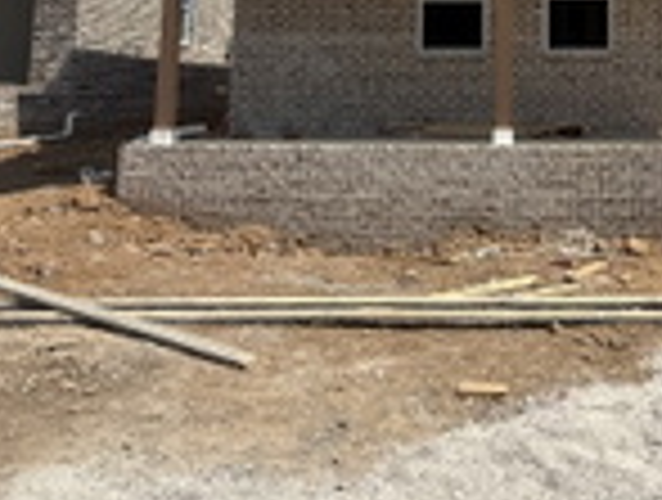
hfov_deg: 45.6
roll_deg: -0.4
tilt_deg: +6.4
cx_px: 558
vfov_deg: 35.0
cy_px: 23
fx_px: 728
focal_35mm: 38
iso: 50
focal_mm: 2.22
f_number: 2.2
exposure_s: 1/2237
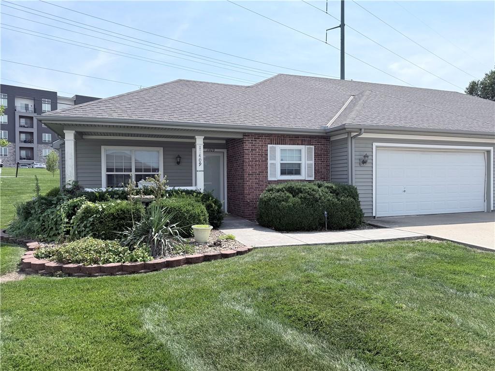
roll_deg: -0.1
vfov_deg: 56.8
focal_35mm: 24
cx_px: 248
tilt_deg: -0.2
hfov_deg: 71.6
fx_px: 343
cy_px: 186
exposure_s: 1/4975
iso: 80
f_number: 1.78
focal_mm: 6.76
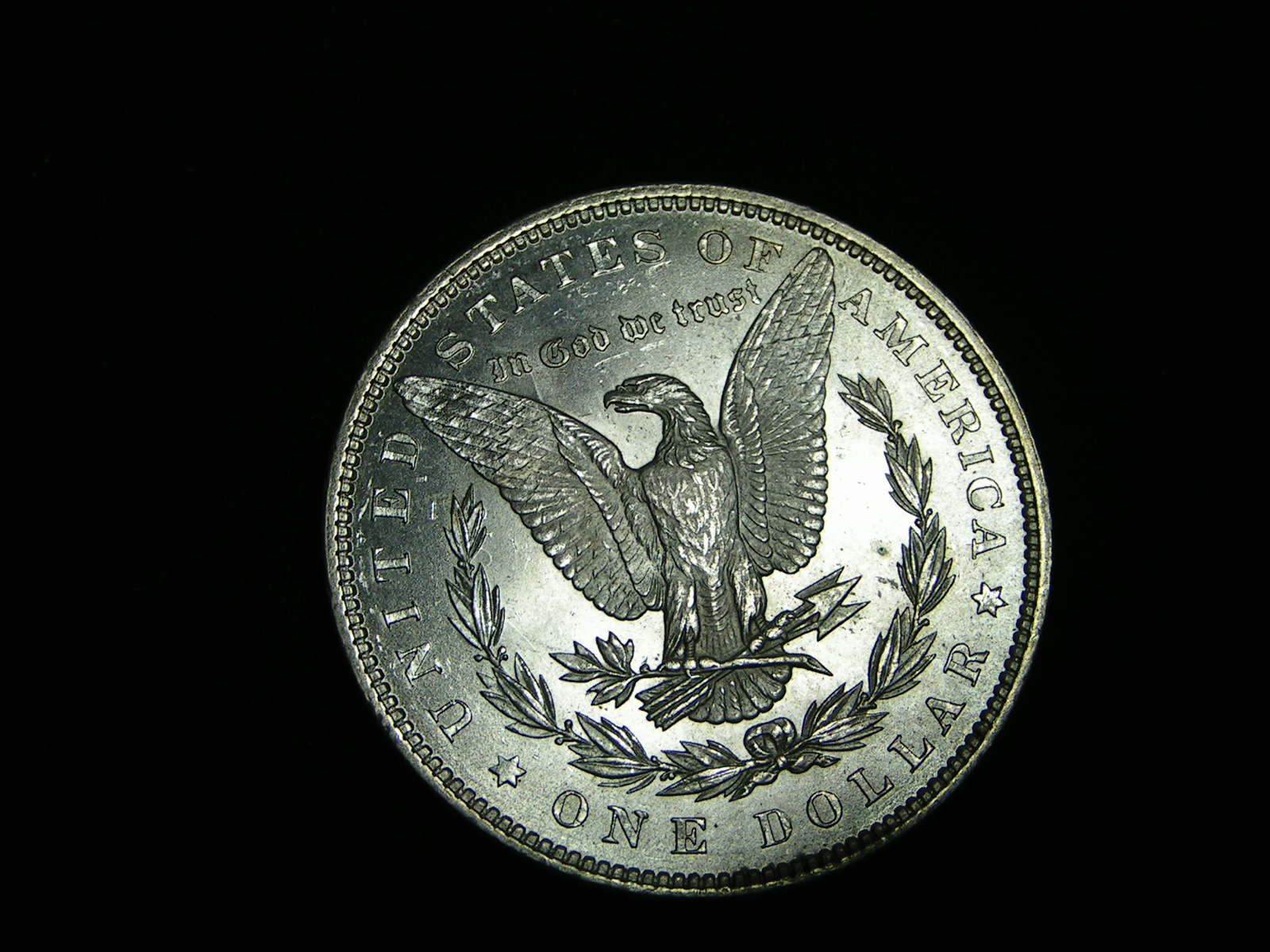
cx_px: 635
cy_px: 476
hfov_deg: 30.7
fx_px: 2311
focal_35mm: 63
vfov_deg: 23.3
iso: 50
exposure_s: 1/160
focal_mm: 9.7
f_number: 5
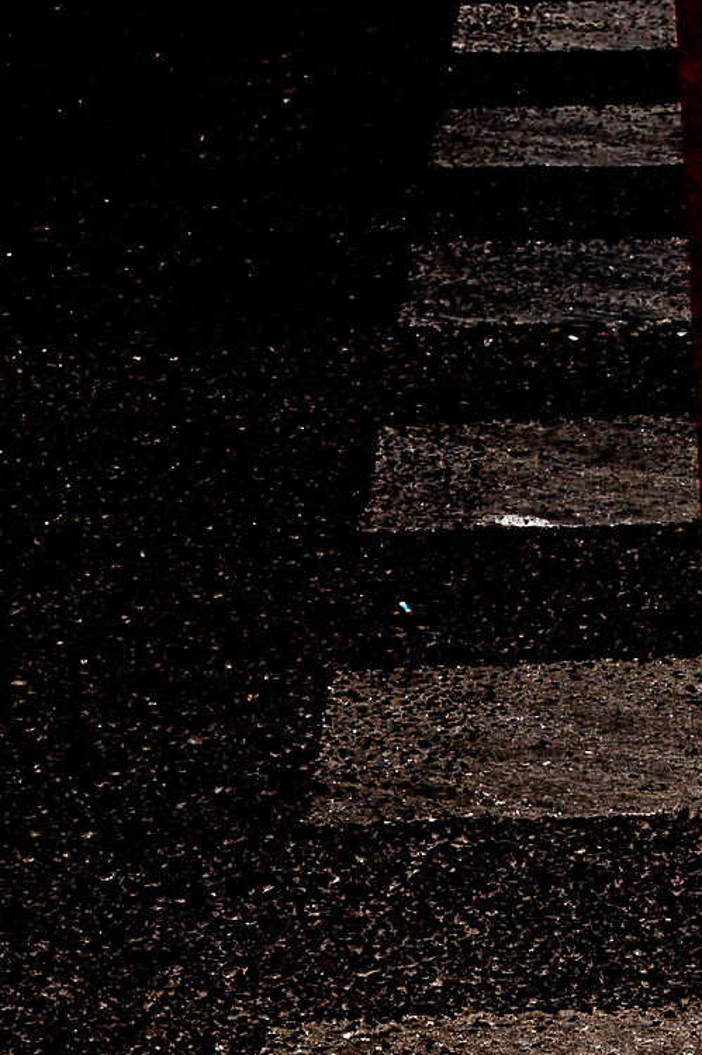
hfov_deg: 11.9
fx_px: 3280
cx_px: 921
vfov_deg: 17.2
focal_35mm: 112
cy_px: 1369
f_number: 10
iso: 200
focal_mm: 35
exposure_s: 1/320
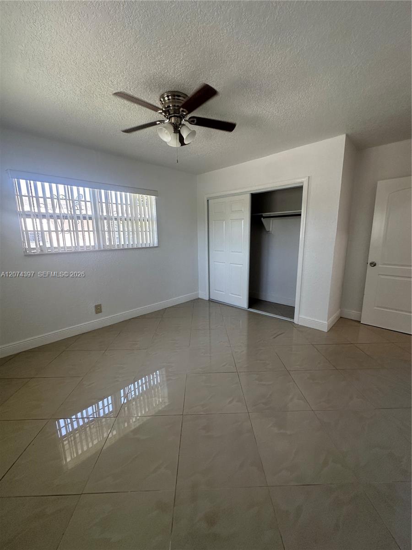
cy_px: 275
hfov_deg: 85.7
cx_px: 206
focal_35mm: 14
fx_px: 222
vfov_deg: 102.1
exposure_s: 1/120
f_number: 2.2
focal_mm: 2.22
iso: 160
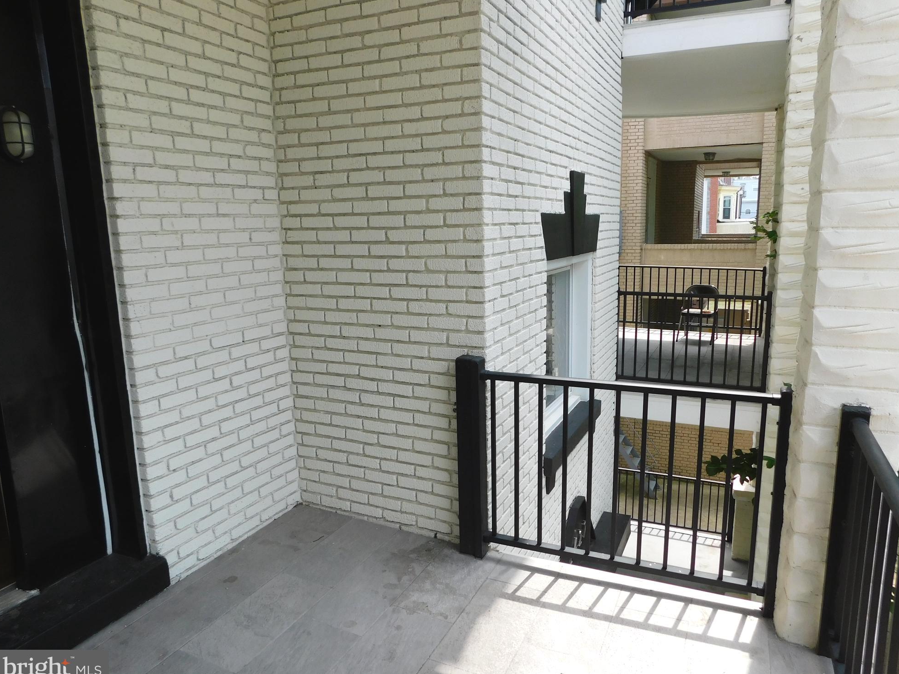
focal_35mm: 24
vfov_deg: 56.8
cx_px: 463
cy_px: 336
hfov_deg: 71.6
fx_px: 623
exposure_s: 1/400
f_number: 3
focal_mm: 4
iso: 125
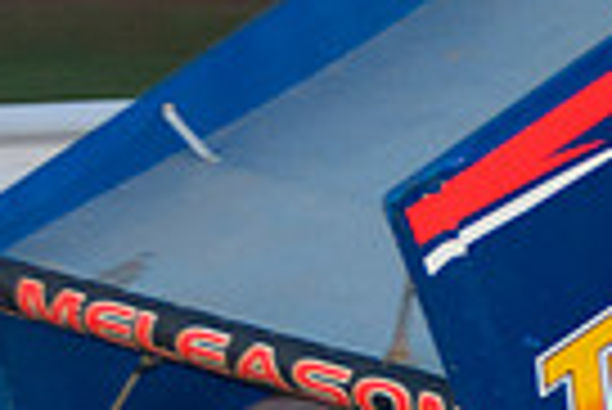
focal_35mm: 607
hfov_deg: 3.4
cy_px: 653
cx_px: 216
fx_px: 10330
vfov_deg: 2.3
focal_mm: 95
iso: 250
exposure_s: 1/250
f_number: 3.2
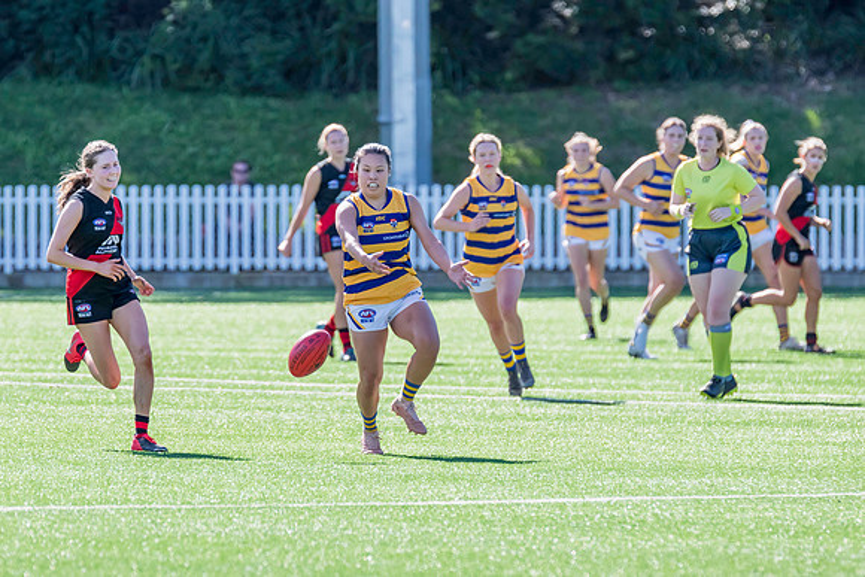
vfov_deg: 2.7
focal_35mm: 517
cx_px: 350
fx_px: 12432
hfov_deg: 4.0
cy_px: 253
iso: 800
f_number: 6.3
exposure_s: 1/2000
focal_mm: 380
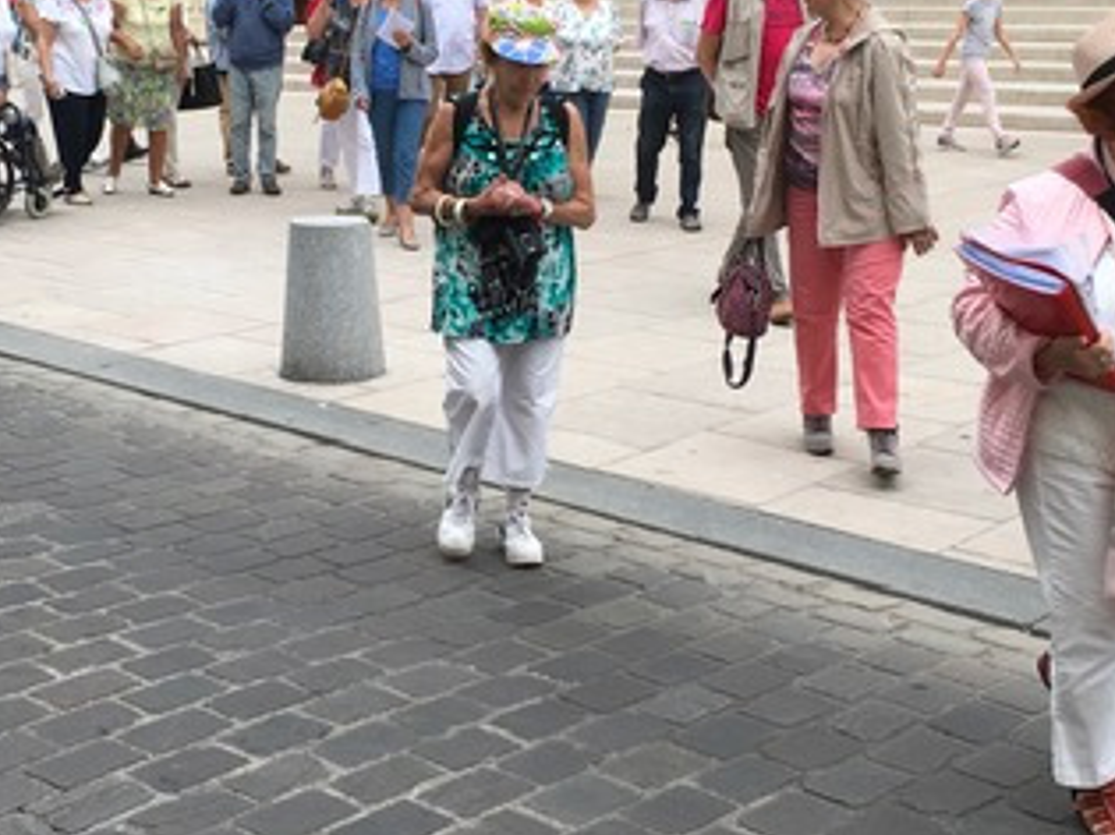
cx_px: 499
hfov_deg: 32.7
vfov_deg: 24.7
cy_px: 301
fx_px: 1900
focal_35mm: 59
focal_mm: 4.15
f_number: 2.2
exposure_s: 1/596
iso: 25
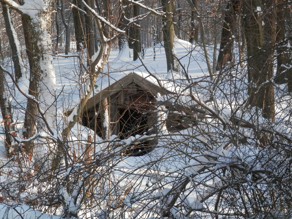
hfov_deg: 18.5
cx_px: 146
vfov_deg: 14.0
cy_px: 110
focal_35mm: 106
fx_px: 894
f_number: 5
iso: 80
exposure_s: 1/125
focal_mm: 19
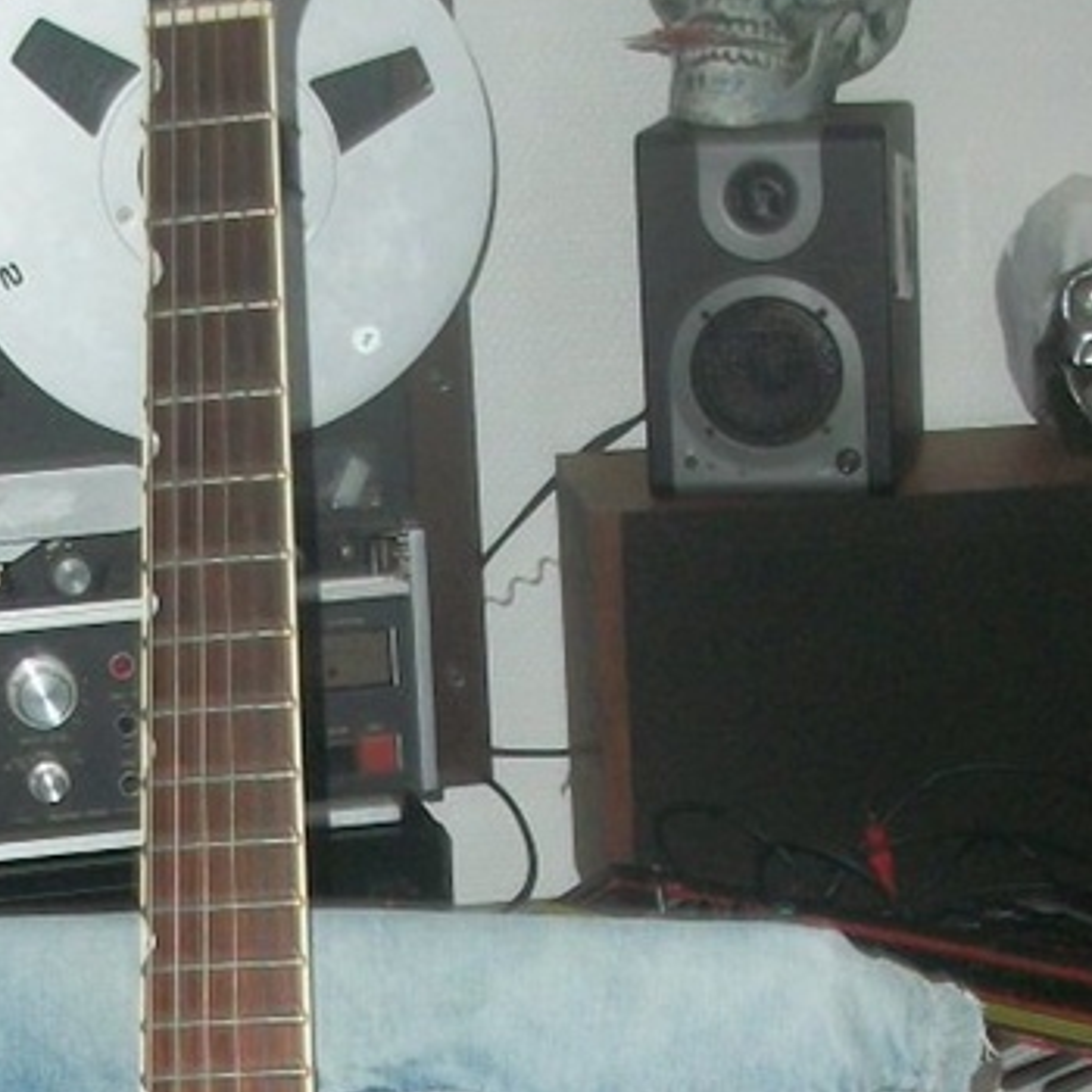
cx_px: 324
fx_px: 3783
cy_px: 1080
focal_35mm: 106
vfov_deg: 16.1
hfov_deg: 16.4
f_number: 3.1
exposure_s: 1/30
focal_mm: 6.3
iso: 160
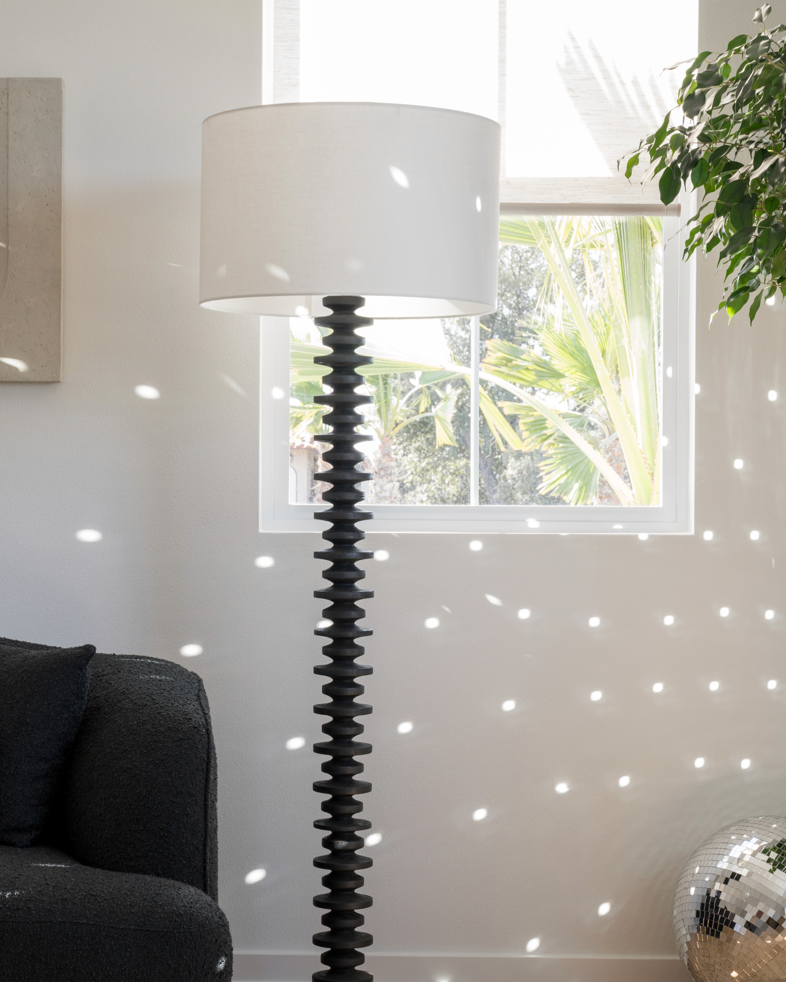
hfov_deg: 20.4
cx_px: 384
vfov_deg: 25.4
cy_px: 533
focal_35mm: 75
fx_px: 2181
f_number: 10
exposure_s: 1/10
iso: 250
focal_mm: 50
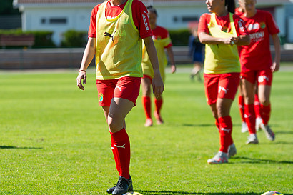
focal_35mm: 184
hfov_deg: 11.2
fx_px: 1497
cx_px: 122
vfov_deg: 7.5
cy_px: 81
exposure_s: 1/2500
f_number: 3.2
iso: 140
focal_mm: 130
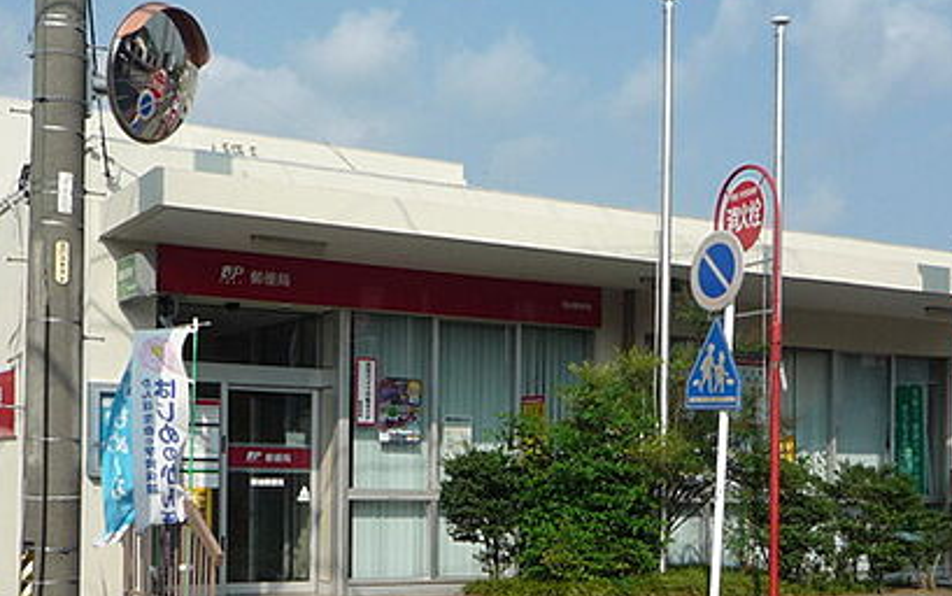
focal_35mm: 56
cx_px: 547
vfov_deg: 22.7
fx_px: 1454
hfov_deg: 36.2
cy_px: 512
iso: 100
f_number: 5
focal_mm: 4.4
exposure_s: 1/640
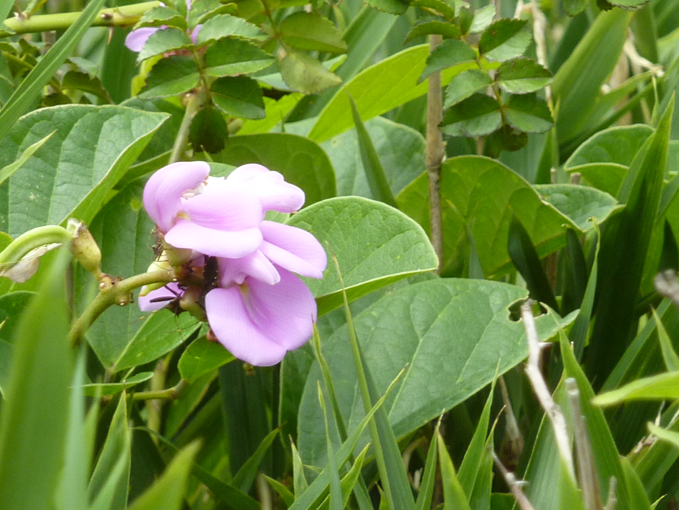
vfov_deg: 3.0
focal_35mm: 504
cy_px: 259
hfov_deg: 3.9
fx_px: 9886
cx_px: 387
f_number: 4.7
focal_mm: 39.7
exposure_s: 1/400
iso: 160
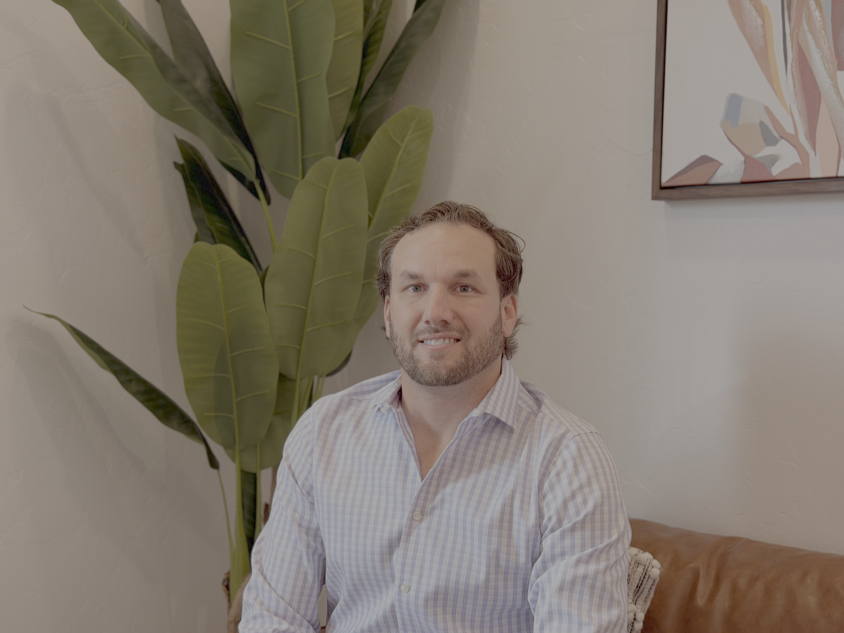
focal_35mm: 48
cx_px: 422
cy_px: 316
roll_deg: -0.6
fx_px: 1170
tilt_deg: -2.3
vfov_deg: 30.3
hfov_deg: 39.7
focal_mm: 6.76
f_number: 1.78
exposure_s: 1/60
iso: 100
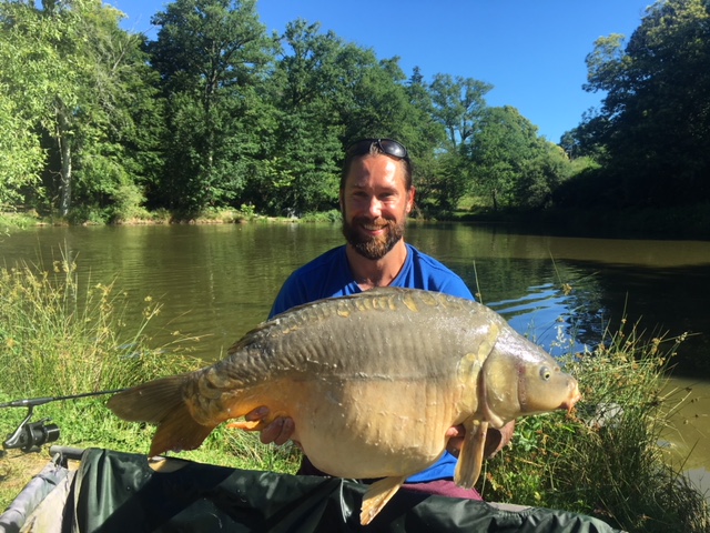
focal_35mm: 29
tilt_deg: -6.0
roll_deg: -1.0
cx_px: 355
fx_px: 595
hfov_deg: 61.7
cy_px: 266
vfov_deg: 48.2
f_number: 2.2
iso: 25
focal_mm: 4.15
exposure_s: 1/712
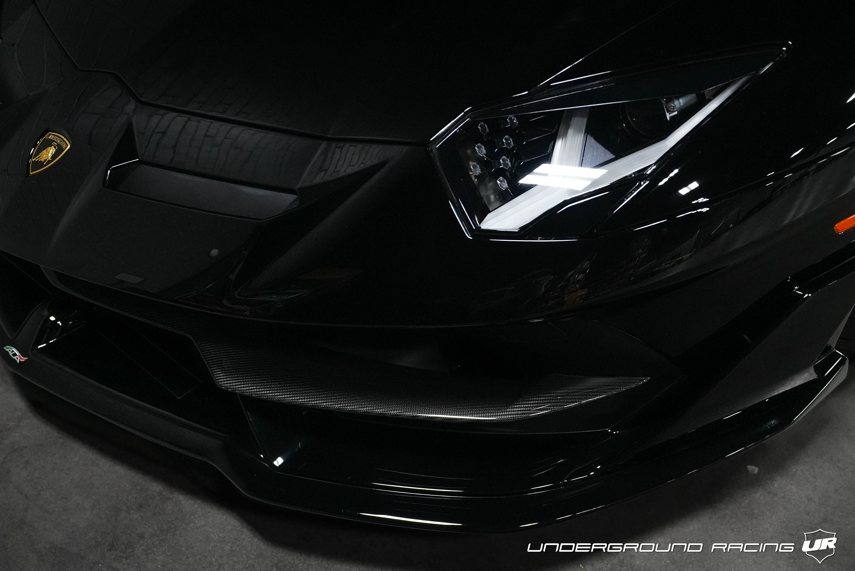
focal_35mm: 37
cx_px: 428
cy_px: 286
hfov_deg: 51.9
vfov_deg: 36.0
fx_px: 879
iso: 12800
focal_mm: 37
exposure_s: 1/160
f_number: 5
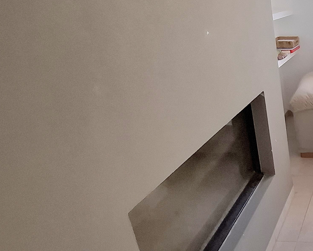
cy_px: 122
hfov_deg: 40.5
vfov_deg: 42.2
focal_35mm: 35
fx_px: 324
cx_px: 352
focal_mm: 1.74
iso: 80
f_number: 2.2
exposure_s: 1/40
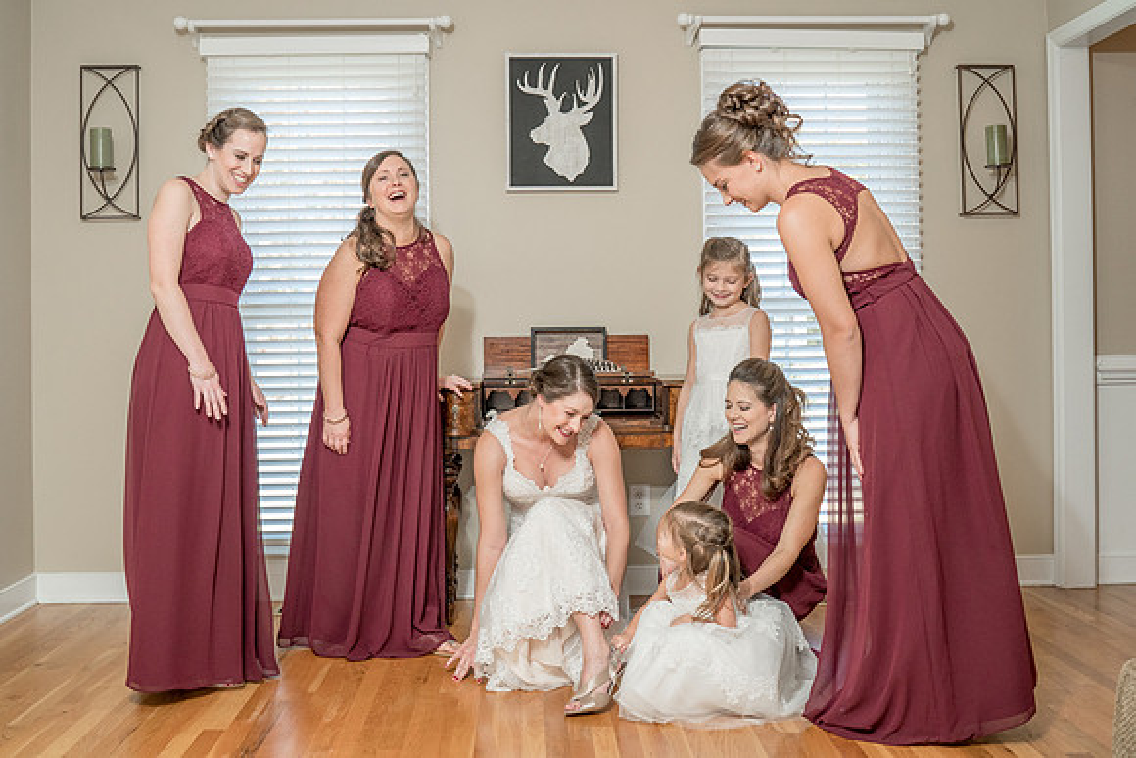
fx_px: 1290
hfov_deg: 47.5
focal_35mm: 41
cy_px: 336
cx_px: 562
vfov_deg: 32.7
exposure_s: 1/100
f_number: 5.6
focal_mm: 35
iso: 2000
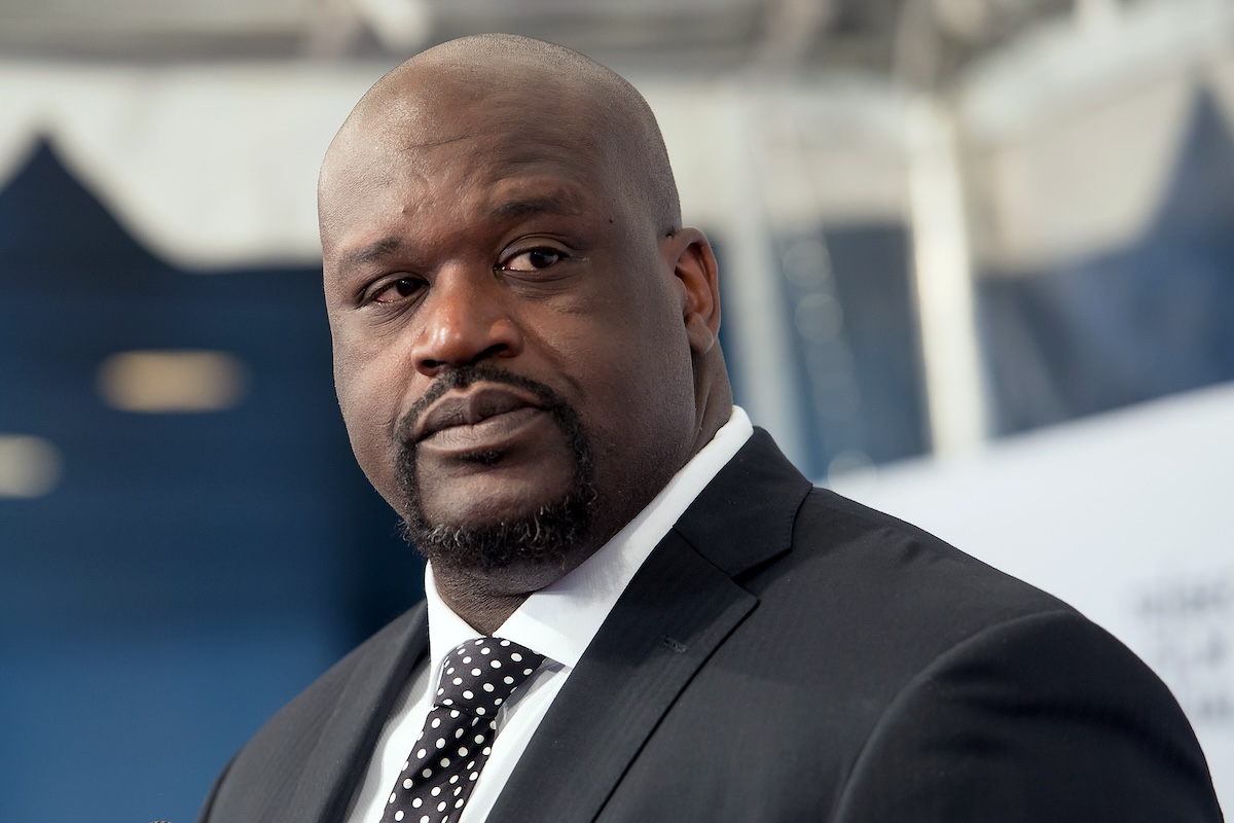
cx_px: 617
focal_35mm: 145
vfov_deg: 9.5
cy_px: 412
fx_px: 4970
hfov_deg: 14.2
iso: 1250
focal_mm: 145
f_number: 3.5
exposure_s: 1/250
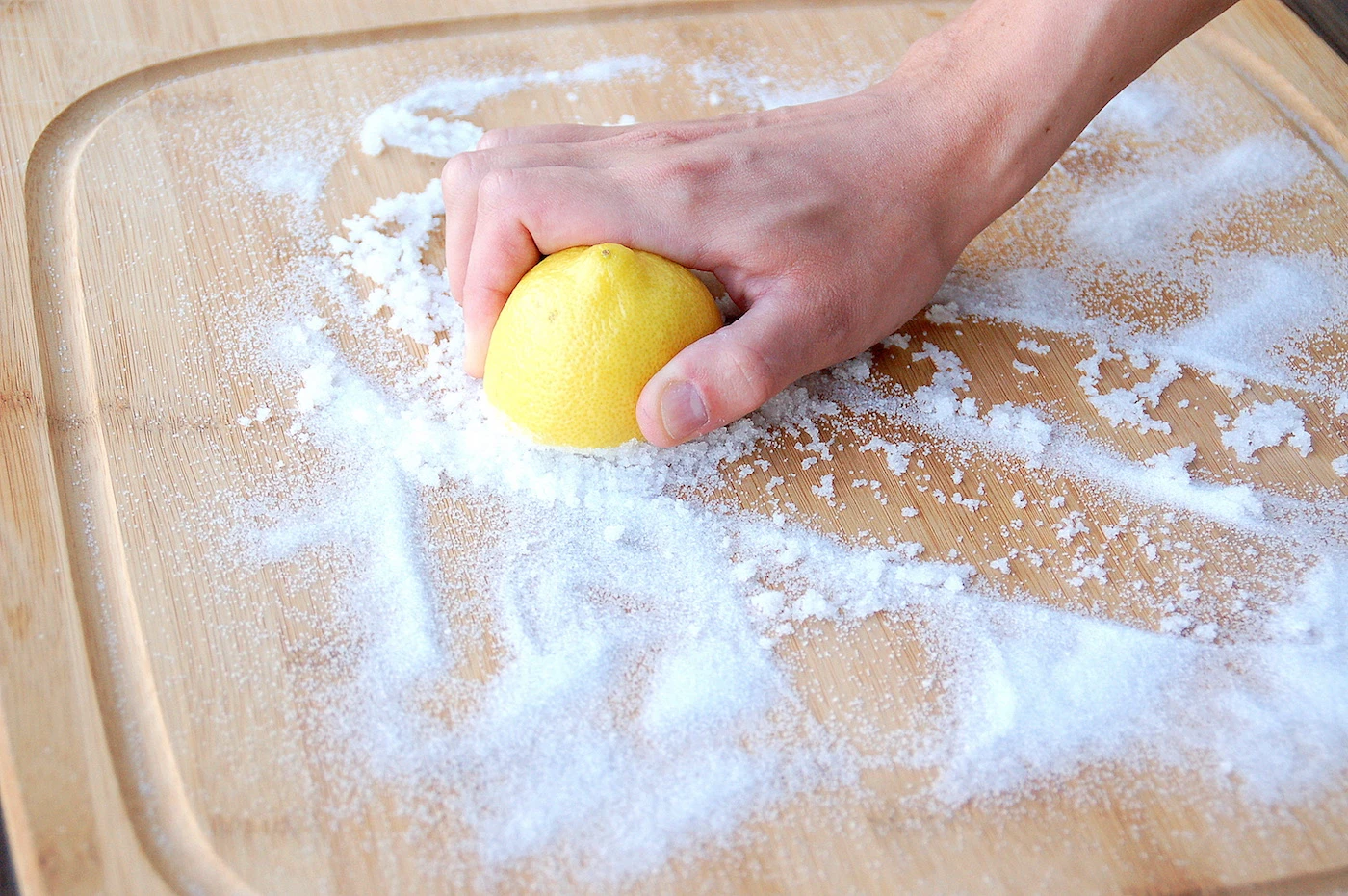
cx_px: 674
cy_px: 448
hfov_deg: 24.2
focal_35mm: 84
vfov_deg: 16.2
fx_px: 3143
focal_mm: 56
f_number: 5.6
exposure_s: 1/60
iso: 800
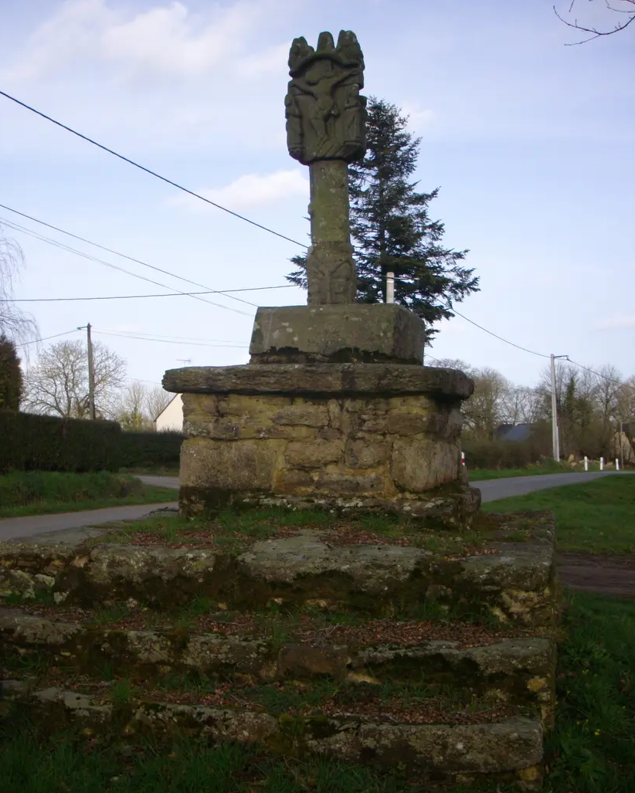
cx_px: 311
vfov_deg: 41.1
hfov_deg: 33.4
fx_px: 1057
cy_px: 398
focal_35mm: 45
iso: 100
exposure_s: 1/250
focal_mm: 6.2
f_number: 5.6
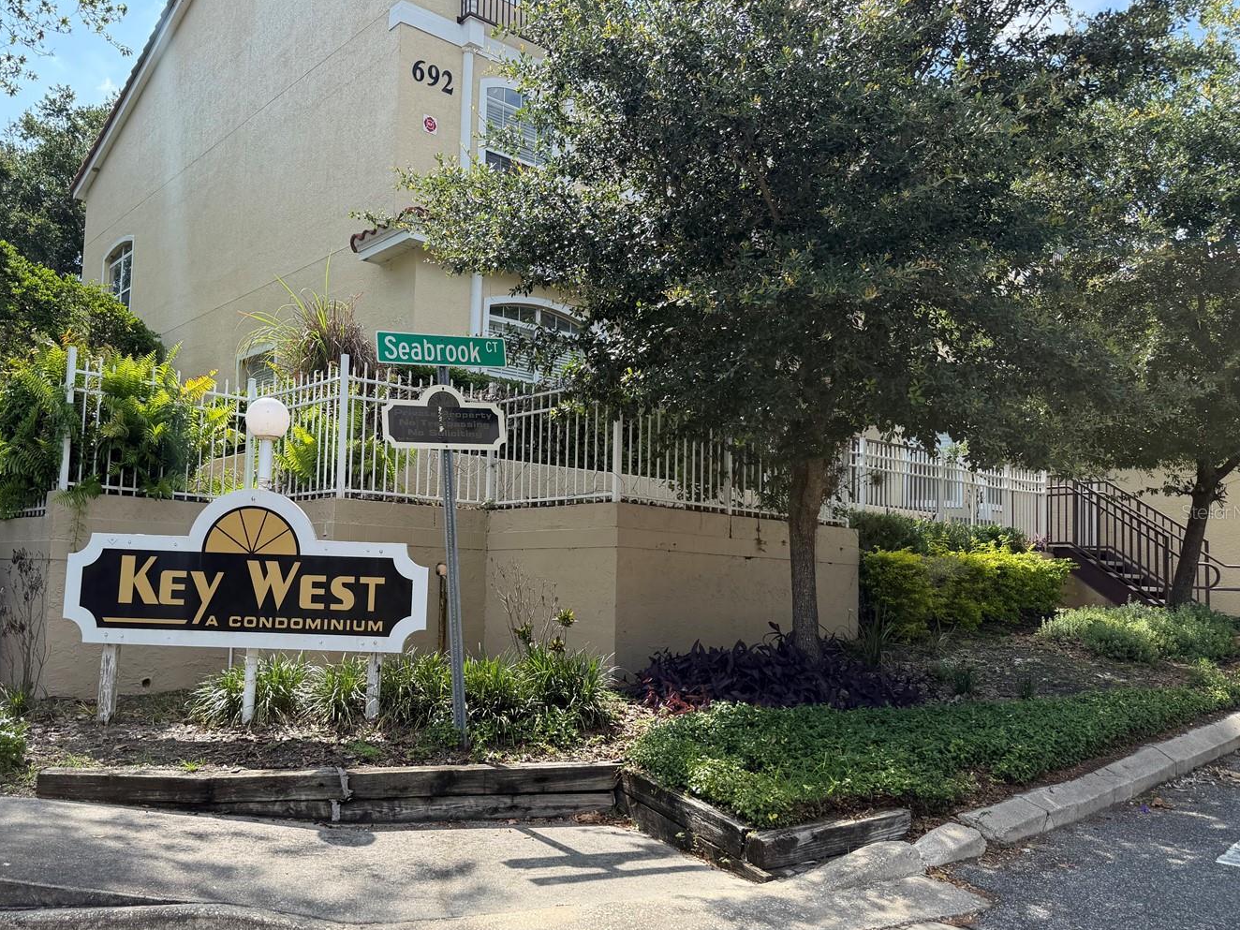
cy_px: 511
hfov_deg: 61.3
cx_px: 521
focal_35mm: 29
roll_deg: -1.4
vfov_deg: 48.2
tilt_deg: +5.1
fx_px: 1039
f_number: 1.78
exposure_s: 1/2611
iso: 100
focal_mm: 6.76
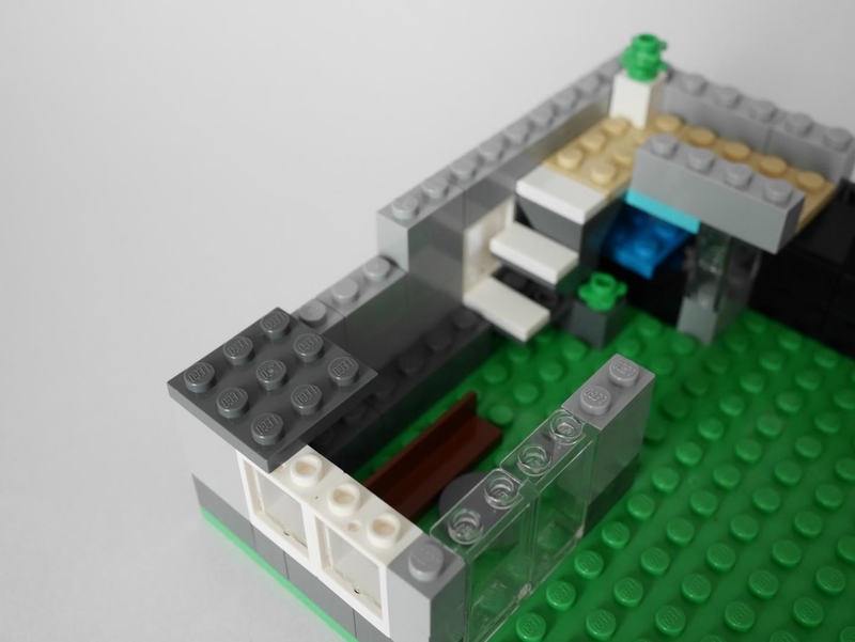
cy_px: 321
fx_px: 989
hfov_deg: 46.8
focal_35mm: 40
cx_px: 428
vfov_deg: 36.0
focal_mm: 20
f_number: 4.5
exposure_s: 1/60
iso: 1250
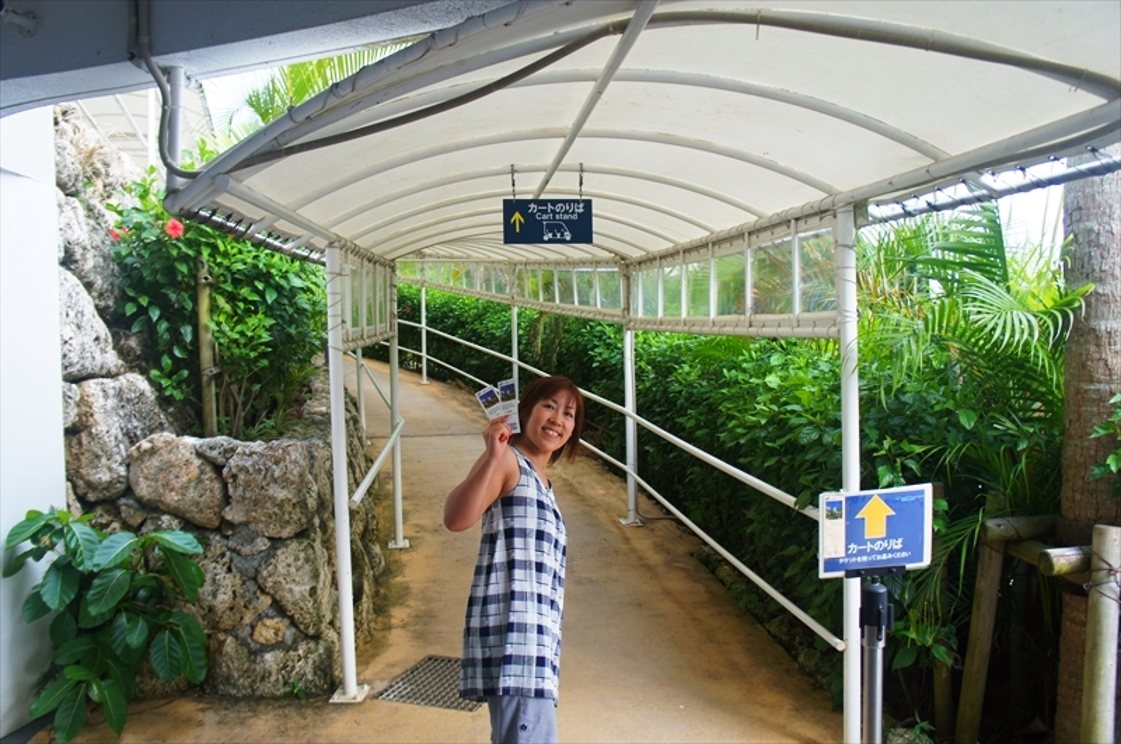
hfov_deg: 62.0
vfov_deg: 43.5
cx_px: 560
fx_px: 933
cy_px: 372
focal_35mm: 30
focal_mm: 20
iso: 200
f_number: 4
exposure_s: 1/160
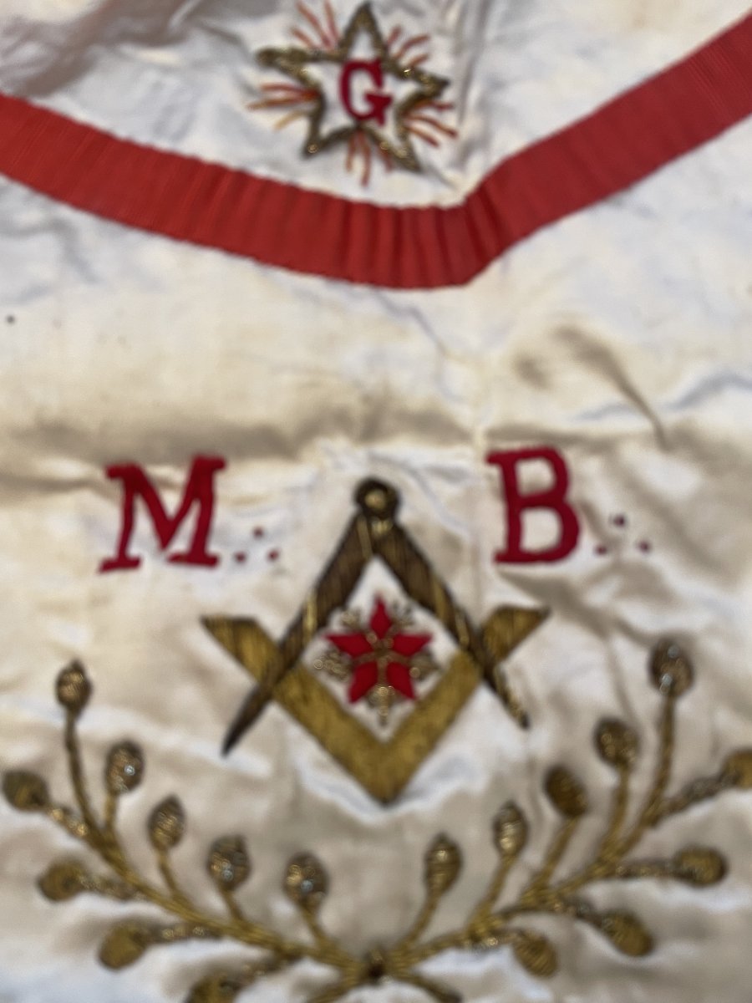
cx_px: 376
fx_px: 753
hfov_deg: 53.1
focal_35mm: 26
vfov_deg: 67.3
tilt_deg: -80.9
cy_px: 502
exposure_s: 1/50
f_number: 1.6
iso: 80
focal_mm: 4.2
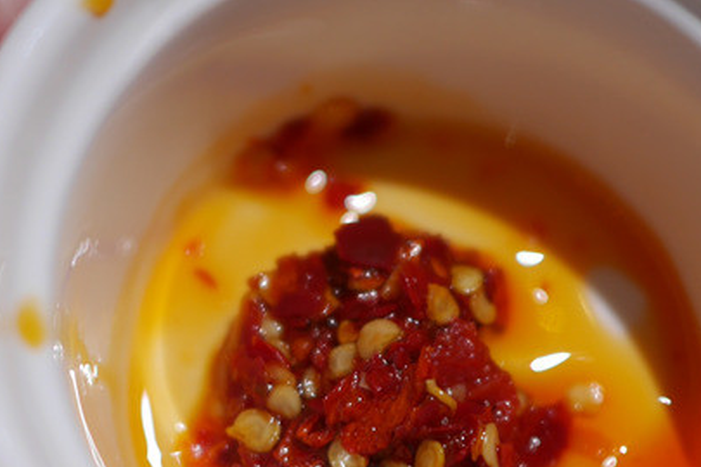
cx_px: 329
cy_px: 329
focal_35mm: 77
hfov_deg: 26.3
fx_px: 1499
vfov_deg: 17.6
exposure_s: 1/80
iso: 200
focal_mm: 15
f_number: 1.7
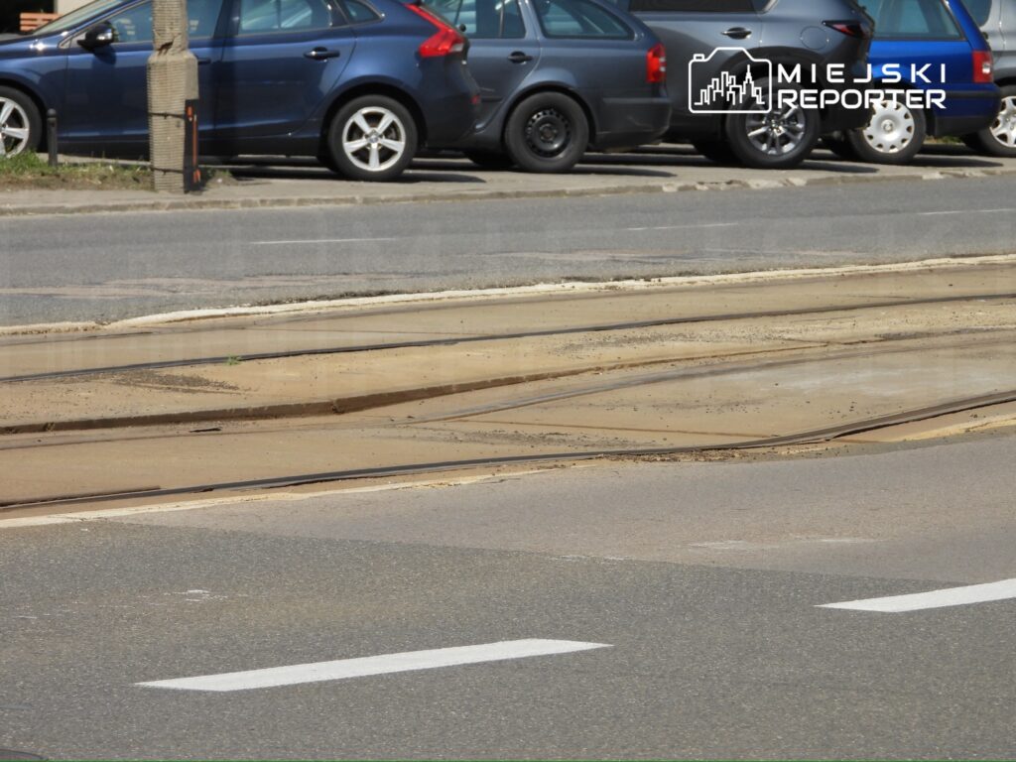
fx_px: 10126
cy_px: 381
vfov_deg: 4.3
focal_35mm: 345
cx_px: 508
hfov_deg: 5.7
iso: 100
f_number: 4.5
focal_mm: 62.1
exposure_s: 1/640
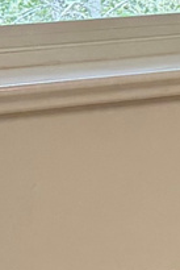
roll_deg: +0.9
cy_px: -72
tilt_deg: -1.9
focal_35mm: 249
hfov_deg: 4.9
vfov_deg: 8.2
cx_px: 776
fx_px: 1864
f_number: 1.78
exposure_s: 1/191
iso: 80
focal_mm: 6.76
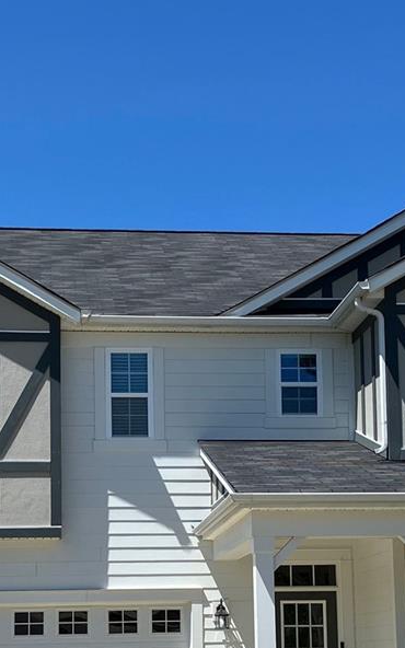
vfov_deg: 26.4
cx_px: 192
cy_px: 489
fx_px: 1360
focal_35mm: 77
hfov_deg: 16.9
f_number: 1.8
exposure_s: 1/2703
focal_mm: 3.99
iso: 32
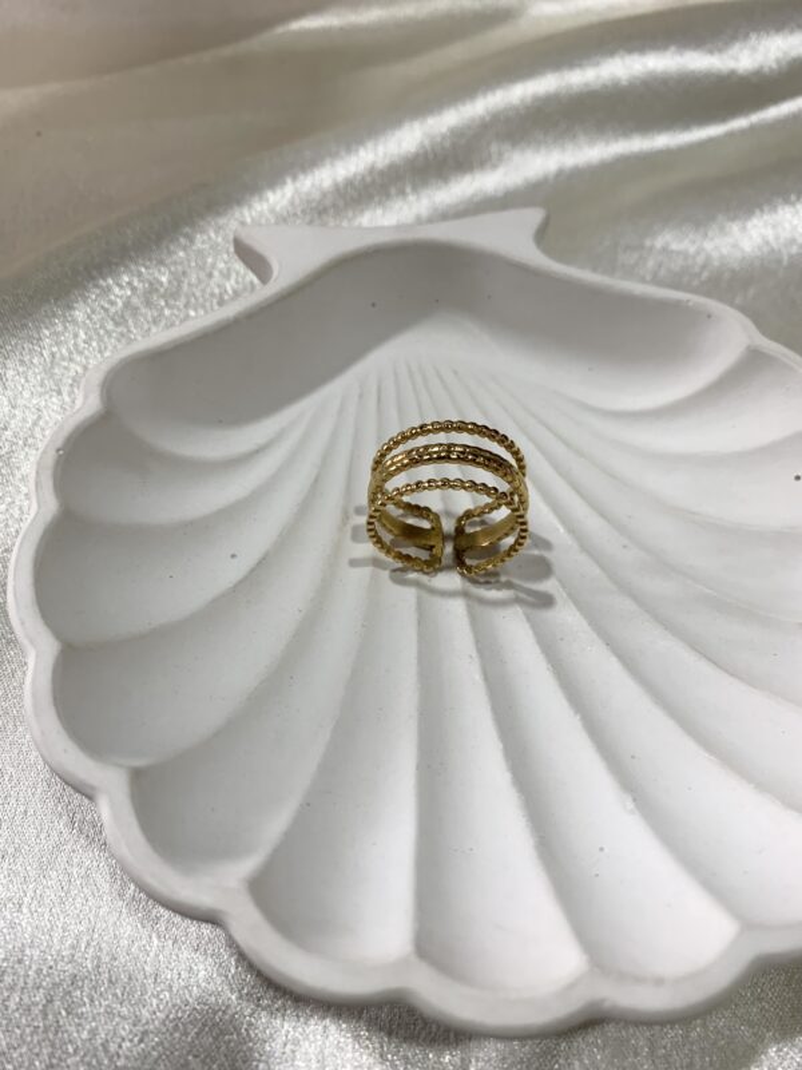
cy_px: 535
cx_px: 401
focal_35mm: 26
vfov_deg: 67.3
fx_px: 803
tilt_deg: -58.6
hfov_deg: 53.1
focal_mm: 4.25
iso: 80
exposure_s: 1/100
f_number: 1.8
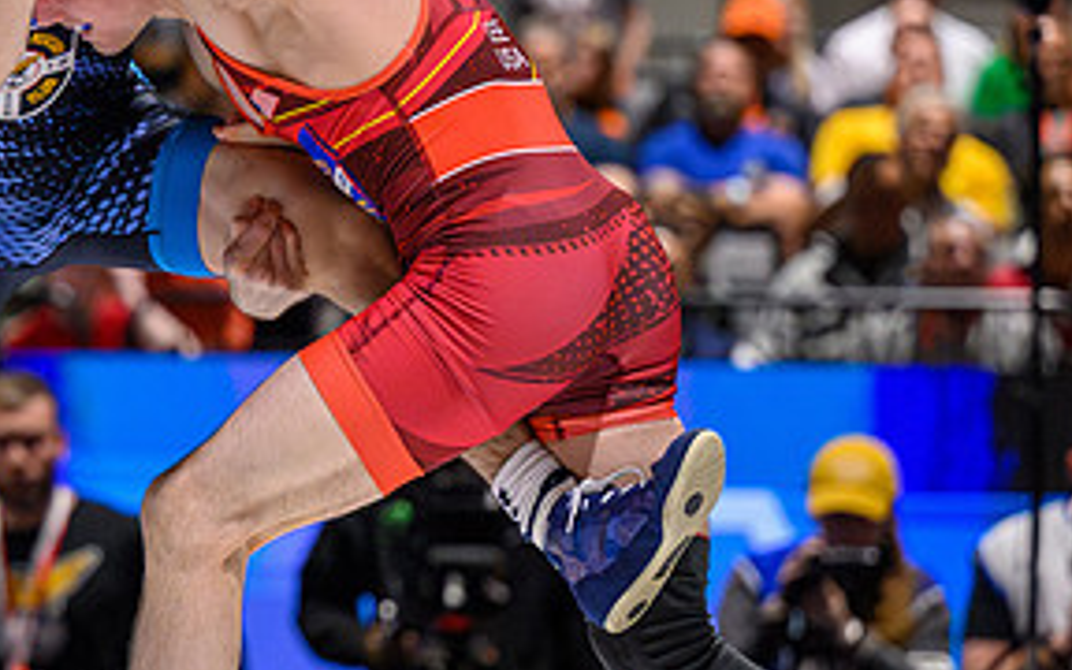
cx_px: 146
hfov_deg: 7.3
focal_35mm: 286
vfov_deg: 4.6
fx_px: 8356
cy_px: 353
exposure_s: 1/800
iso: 7200
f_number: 2.8
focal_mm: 115
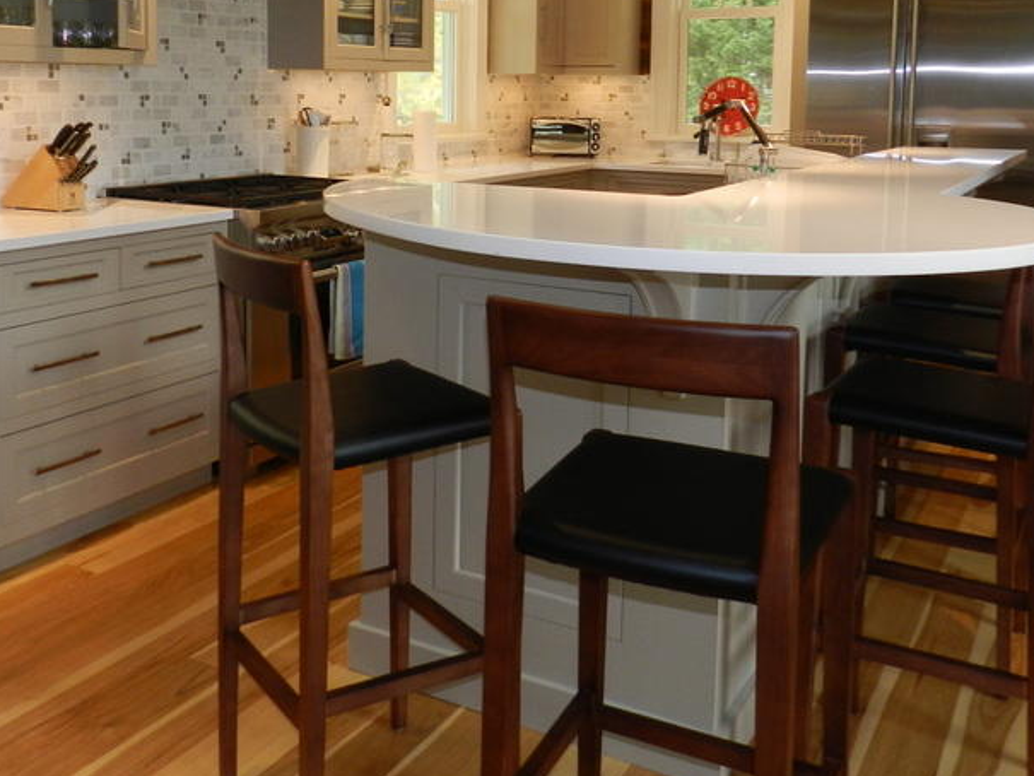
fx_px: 1135
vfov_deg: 36.8
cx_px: 438
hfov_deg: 48.8
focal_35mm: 38
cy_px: 195
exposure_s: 1/30
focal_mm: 4
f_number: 3.4
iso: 180
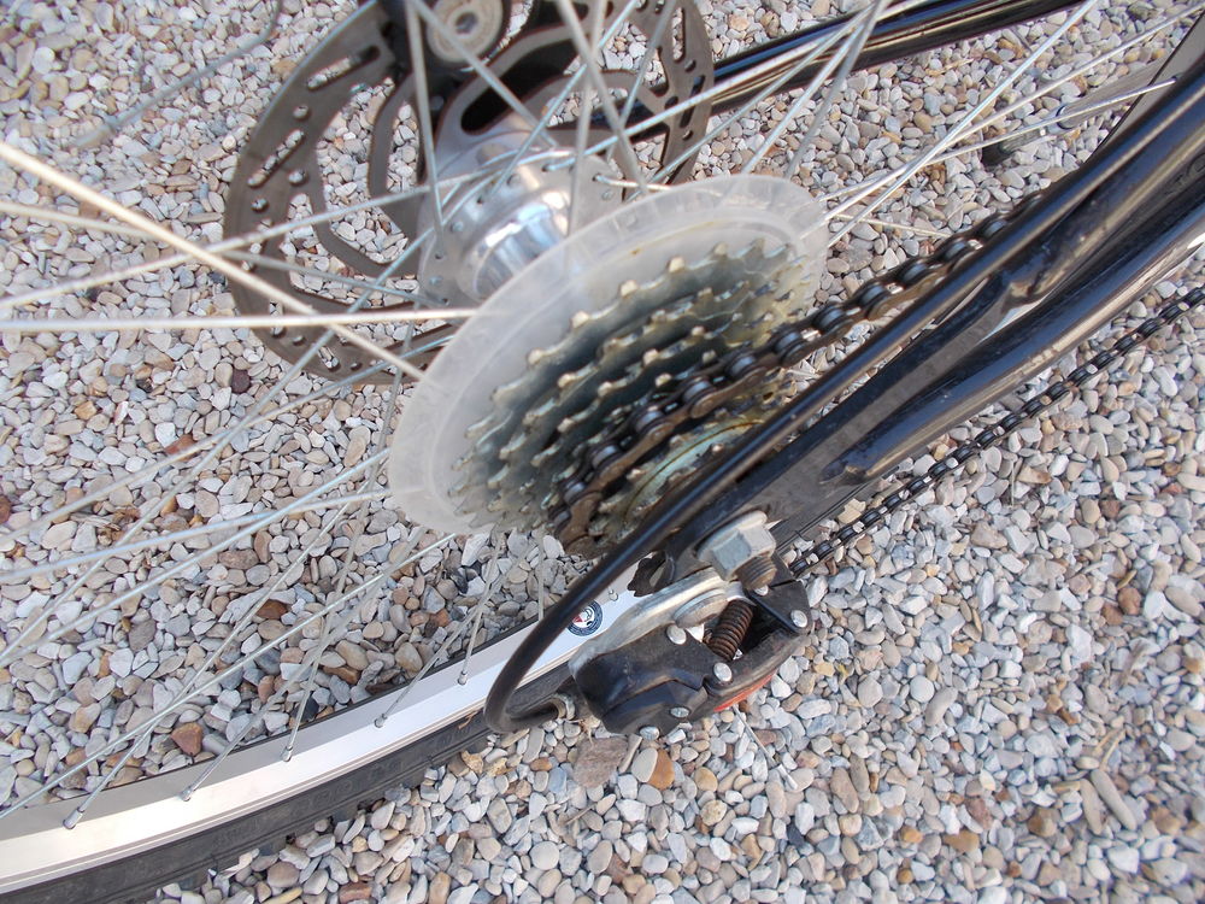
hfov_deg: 67.3
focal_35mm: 26
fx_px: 905
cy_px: 452
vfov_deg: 53.1
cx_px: 602
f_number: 3.2
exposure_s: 1/100
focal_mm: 4.6
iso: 80
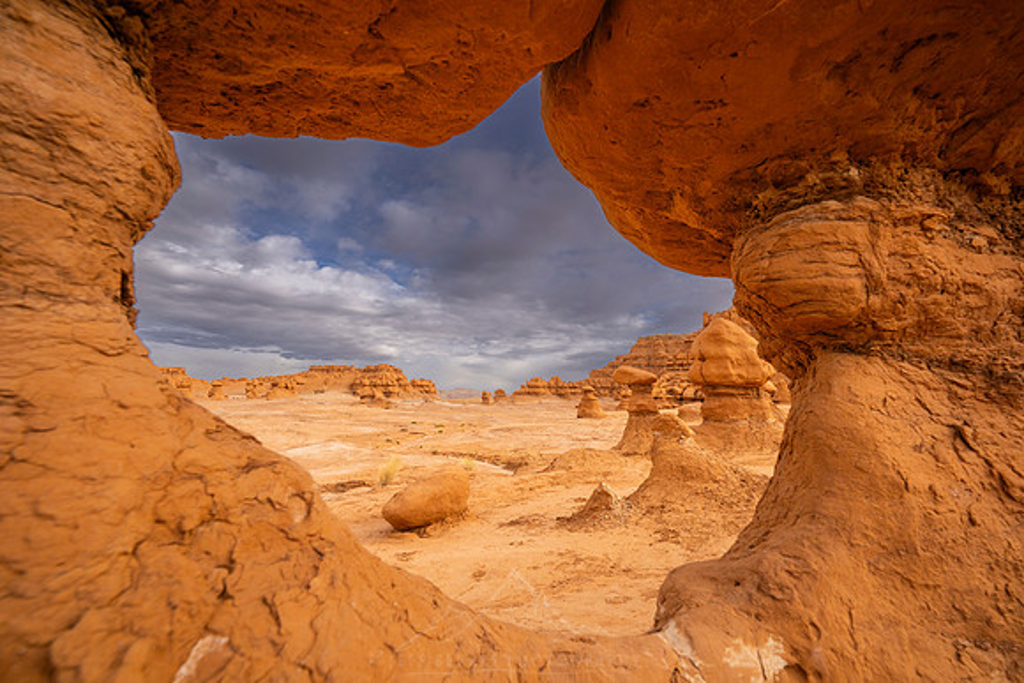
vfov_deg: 80.5
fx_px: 404
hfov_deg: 103.5
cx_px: 512
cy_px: 342
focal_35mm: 14
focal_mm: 14
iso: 200
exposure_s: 1/1250
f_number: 8
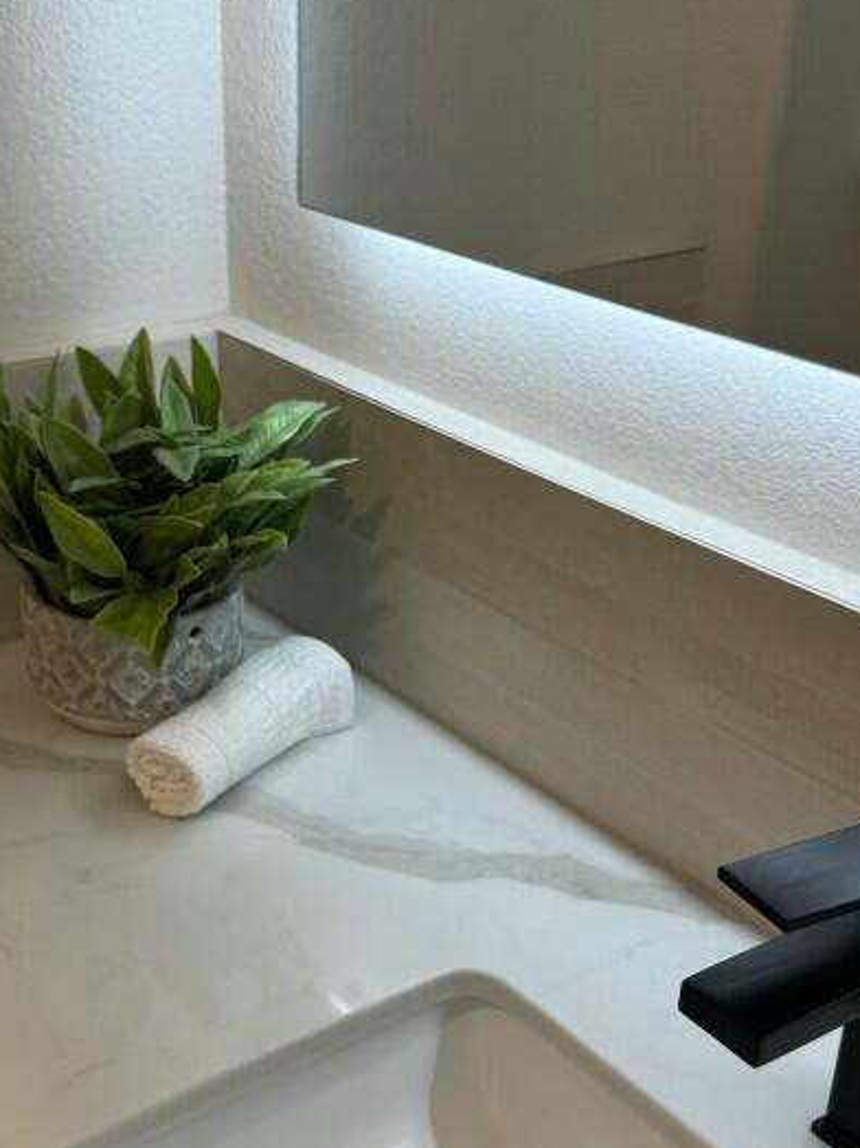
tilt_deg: -29.0
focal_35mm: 47
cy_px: 722
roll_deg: +0.0
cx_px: 366
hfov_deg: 30.8
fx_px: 1558
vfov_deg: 40.1
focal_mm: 6.76
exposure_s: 1/120
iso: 80
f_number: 1.78
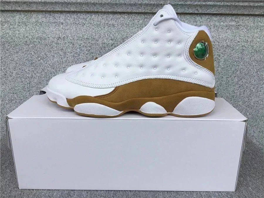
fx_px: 236
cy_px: 99
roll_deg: -0.7
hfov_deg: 58.4
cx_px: 132
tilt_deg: -16.2
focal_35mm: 31
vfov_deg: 45.4
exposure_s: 1/806
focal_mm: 3.3
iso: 25
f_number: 2.4
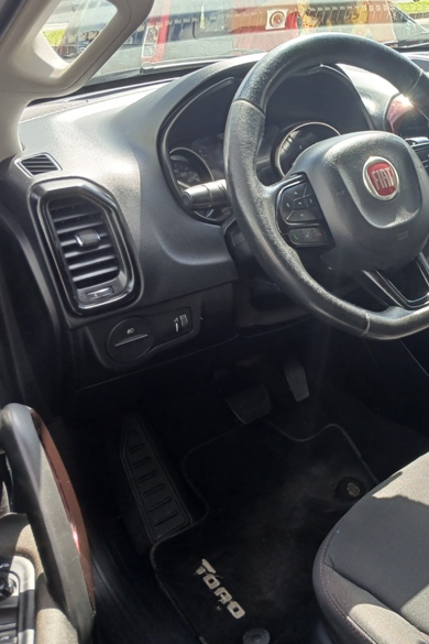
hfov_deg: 34.3
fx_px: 661
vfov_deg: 51.9
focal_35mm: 37
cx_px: 372
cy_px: 323
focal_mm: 3.98
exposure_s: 1/60
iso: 32
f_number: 1.8
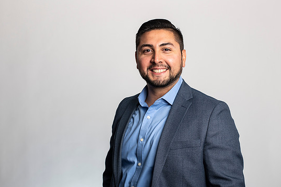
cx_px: 154
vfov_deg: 21.9
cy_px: 88
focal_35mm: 62
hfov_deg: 32.4
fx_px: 484
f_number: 5.6
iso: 100
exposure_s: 1/200
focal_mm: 50
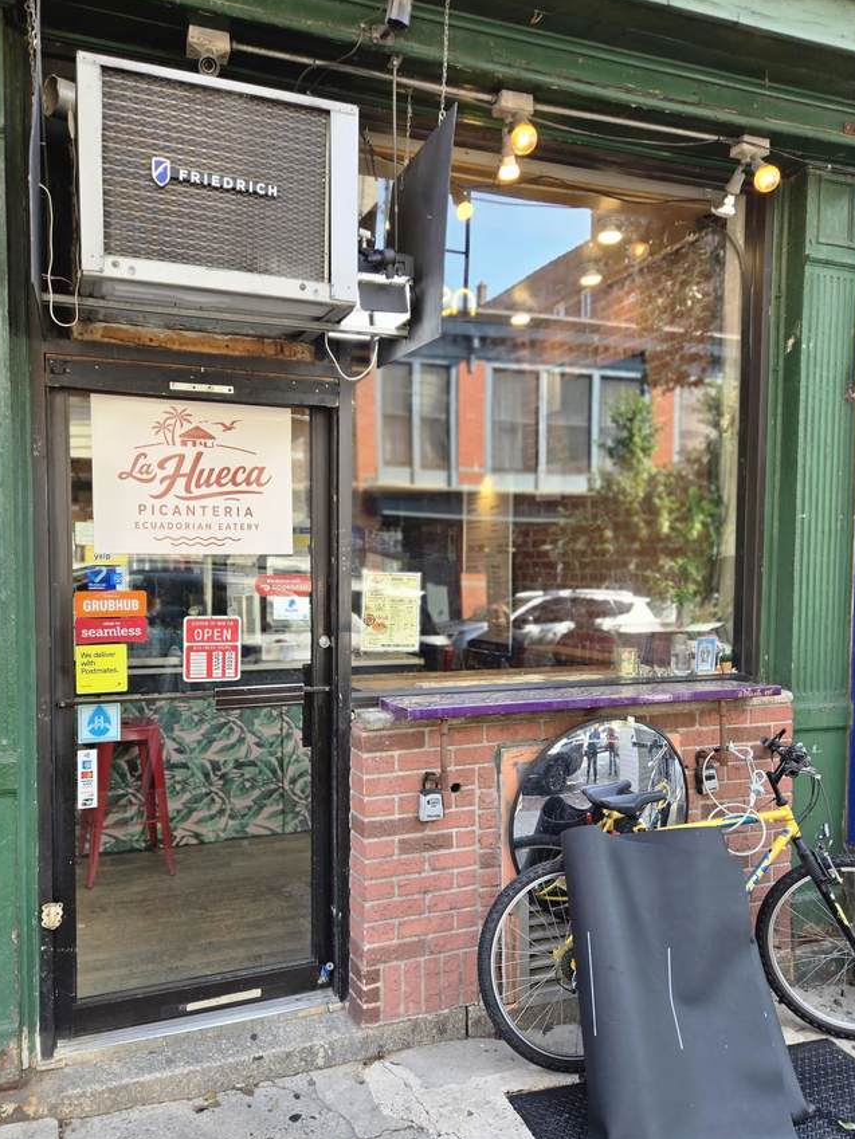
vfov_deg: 67.2
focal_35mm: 26
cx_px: 384
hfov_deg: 53.0
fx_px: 856
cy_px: 617
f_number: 1.8
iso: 40
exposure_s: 1/120
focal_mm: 5.4
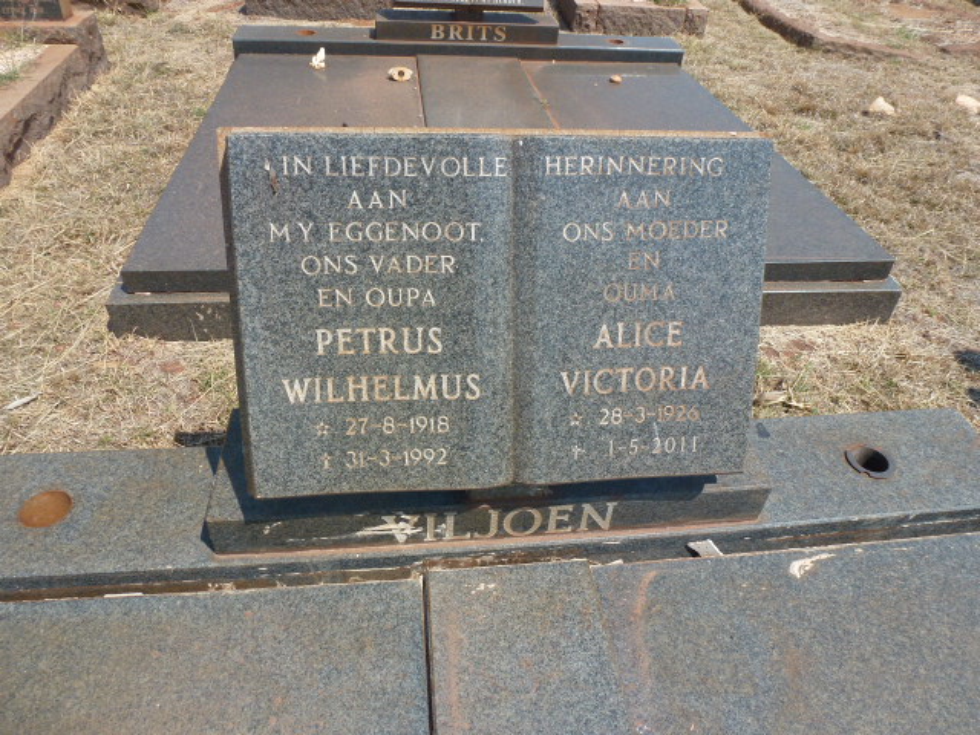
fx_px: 679
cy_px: 368
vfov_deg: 56.8
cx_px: 490
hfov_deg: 71.6
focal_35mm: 24
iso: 100
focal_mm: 4.3
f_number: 4
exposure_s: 1/640
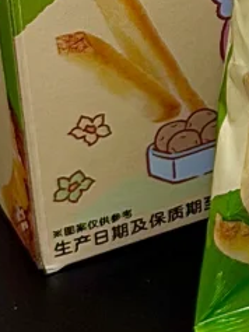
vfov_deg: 6.6
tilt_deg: -29.9
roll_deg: -0.8
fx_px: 2798
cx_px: 746
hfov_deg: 4.9
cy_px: -242
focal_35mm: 292
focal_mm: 6.76
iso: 100
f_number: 1.78
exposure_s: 1/61
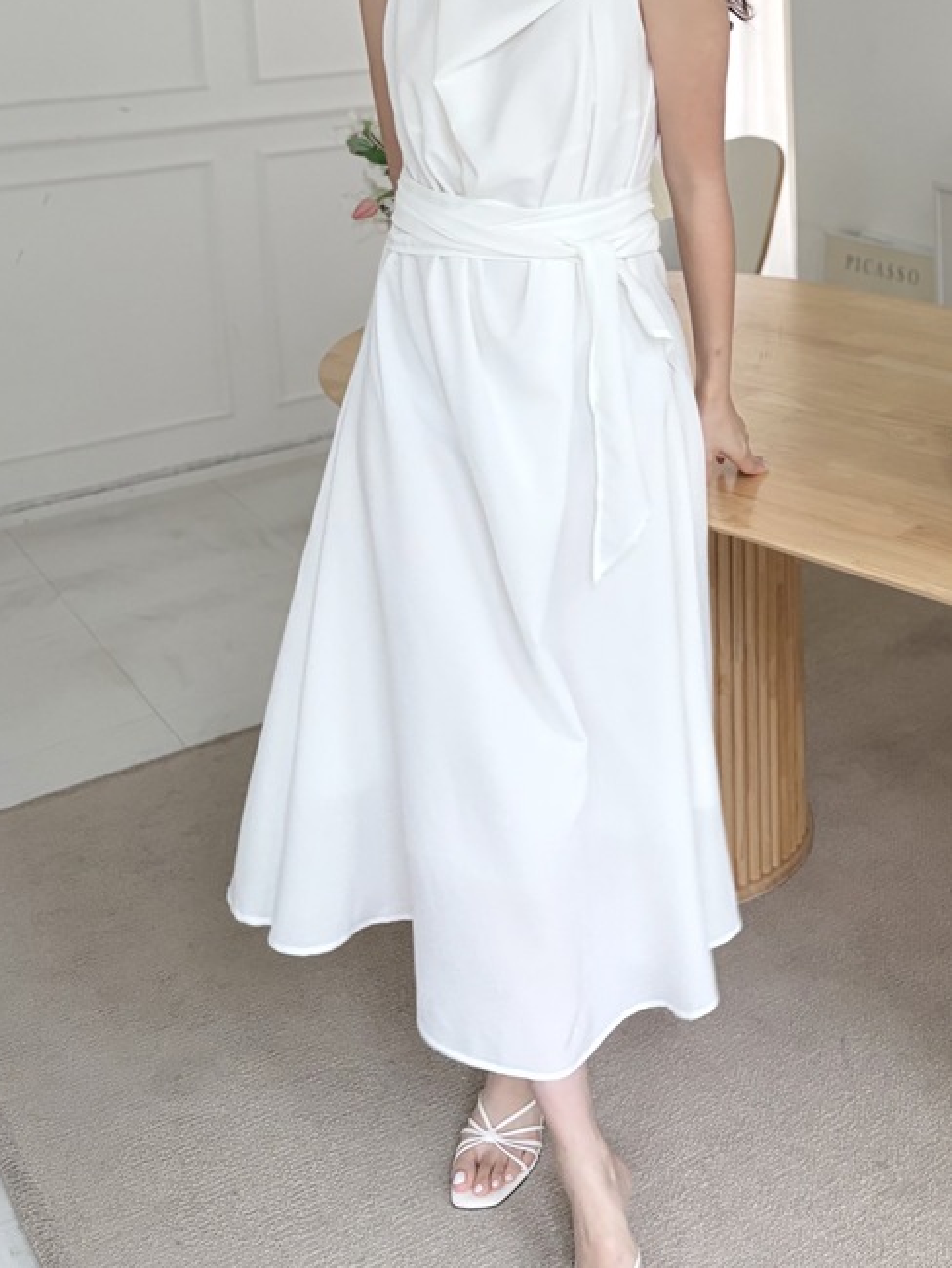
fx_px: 1466
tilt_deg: -10.0
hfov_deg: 35.2
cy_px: 371
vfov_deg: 45.7
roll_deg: +1.0
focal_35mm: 40
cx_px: 708
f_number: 1.6
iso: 200
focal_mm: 5.96
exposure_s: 1/60
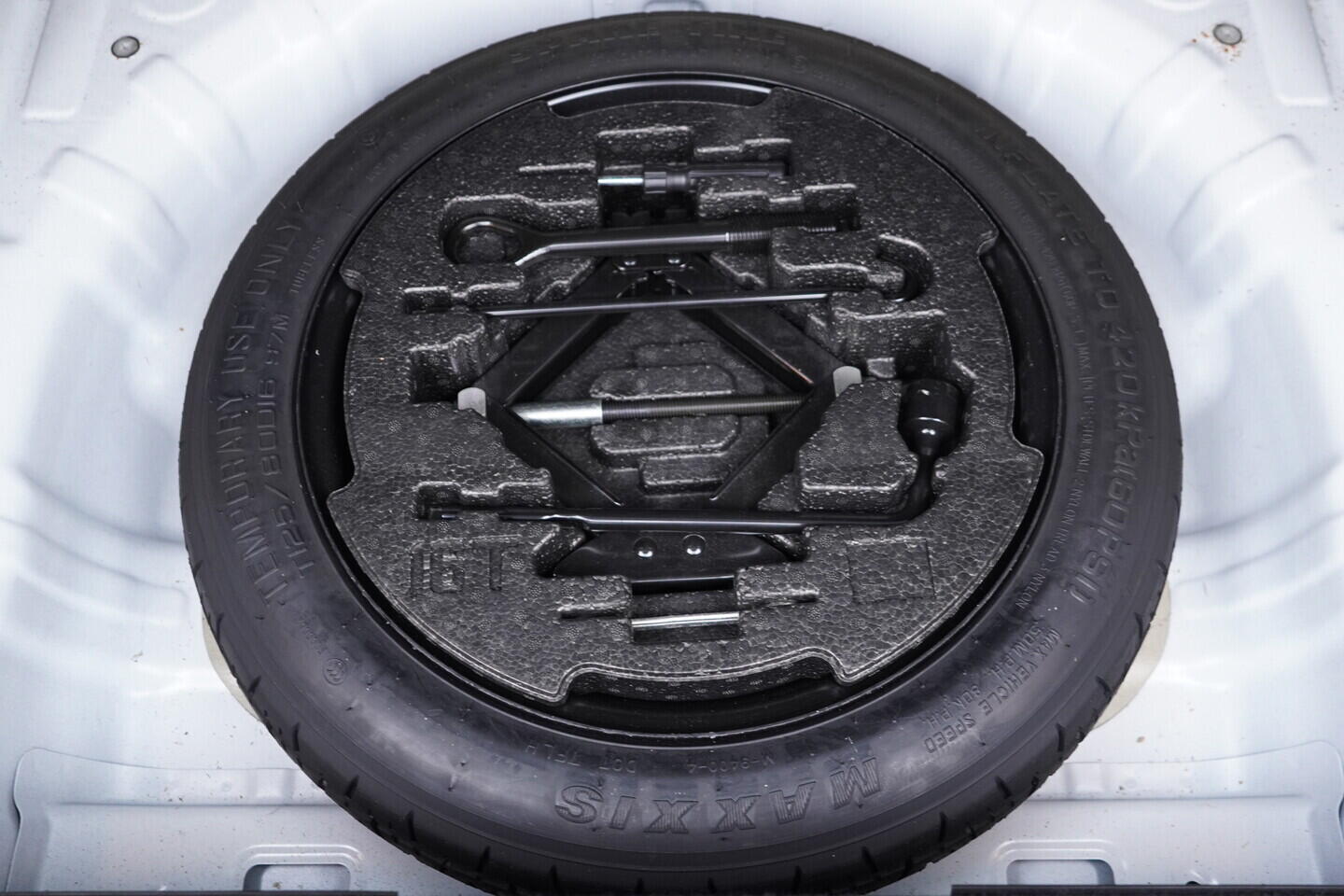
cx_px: 672
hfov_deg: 53.1
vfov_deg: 36.9
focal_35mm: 36
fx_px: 1344
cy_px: 448
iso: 800
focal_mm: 24
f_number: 2.8
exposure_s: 1/40
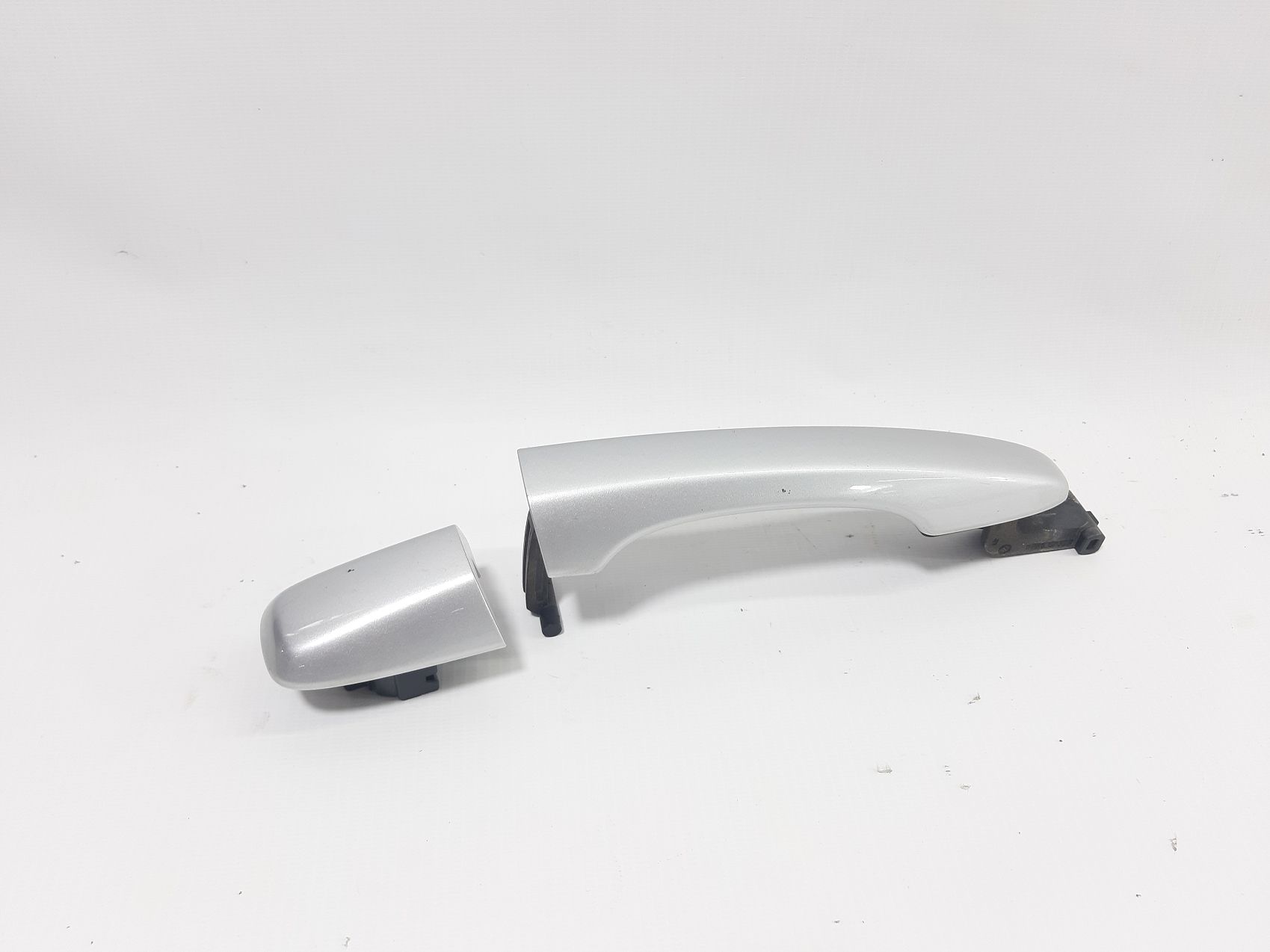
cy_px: 476
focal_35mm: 27
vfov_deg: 51.3
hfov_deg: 65.3
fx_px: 991
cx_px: 635
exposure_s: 1/50
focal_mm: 3.93
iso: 50
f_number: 1.7
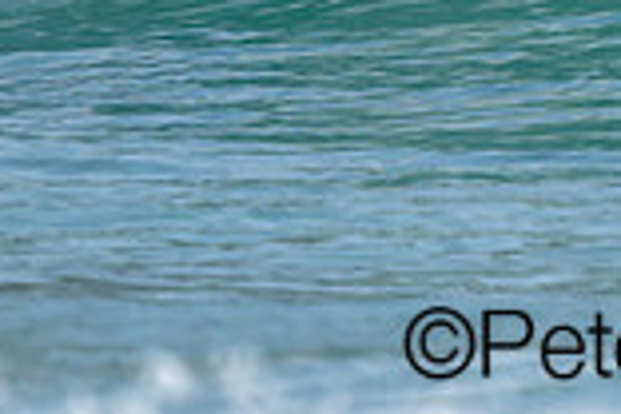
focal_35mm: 4115
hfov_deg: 0.5
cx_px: 1145
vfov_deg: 0.3
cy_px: -358
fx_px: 70978
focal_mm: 800
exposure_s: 1/2000
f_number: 6.3
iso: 220
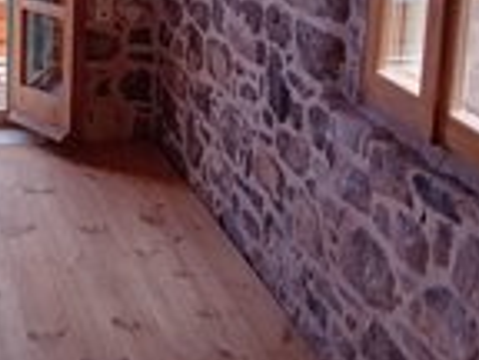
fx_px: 899
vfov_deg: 21.1
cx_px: -13
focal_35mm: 65
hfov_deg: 27.8
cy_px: -67
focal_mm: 3.98
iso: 160
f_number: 1.8
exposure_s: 1/111
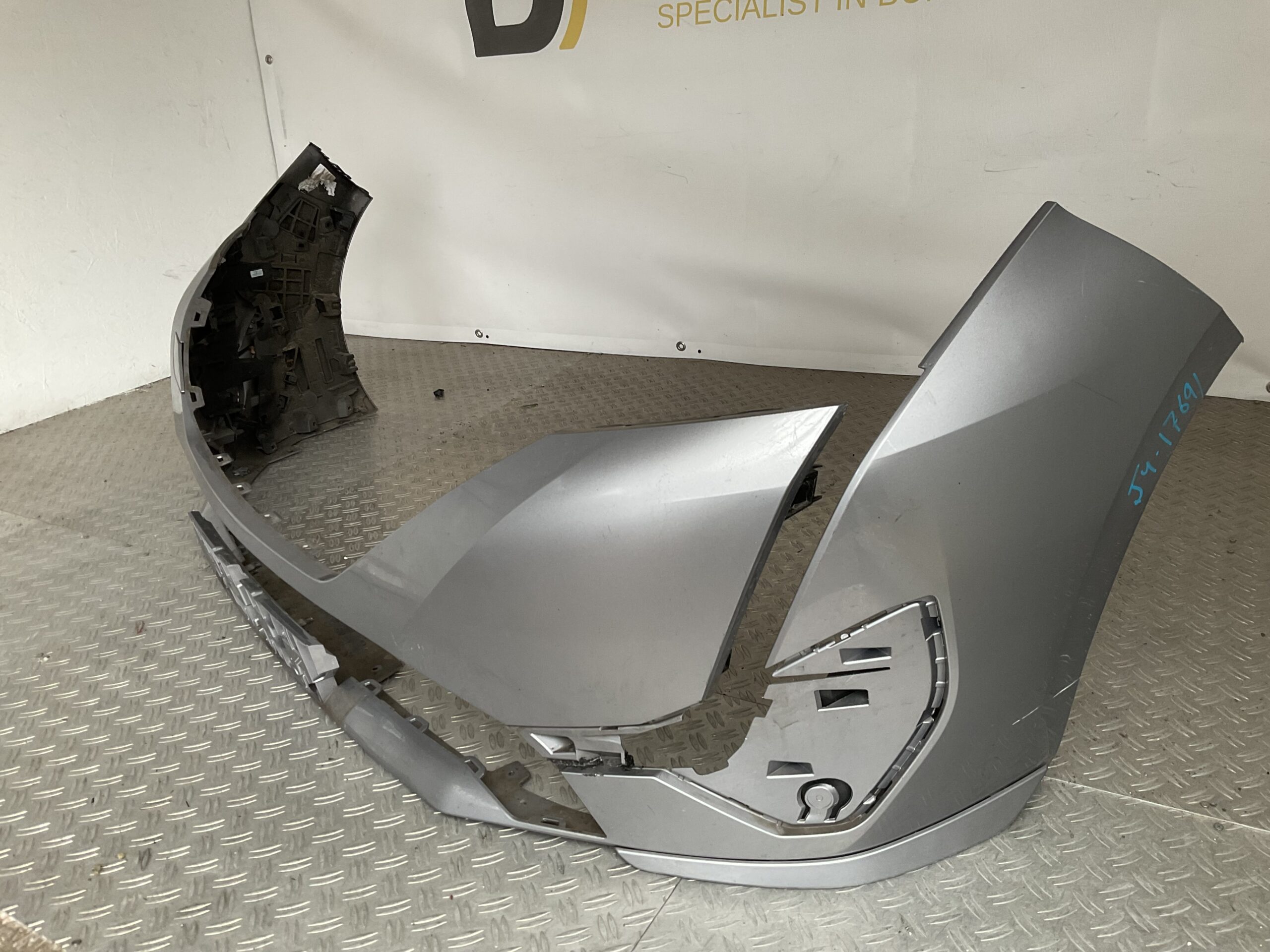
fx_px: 1064
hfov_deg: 61.7
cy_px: 476
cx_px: 635
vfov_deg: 48.2
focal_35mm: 29
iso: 40
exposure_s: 1/50
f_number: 1.8
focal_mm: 3
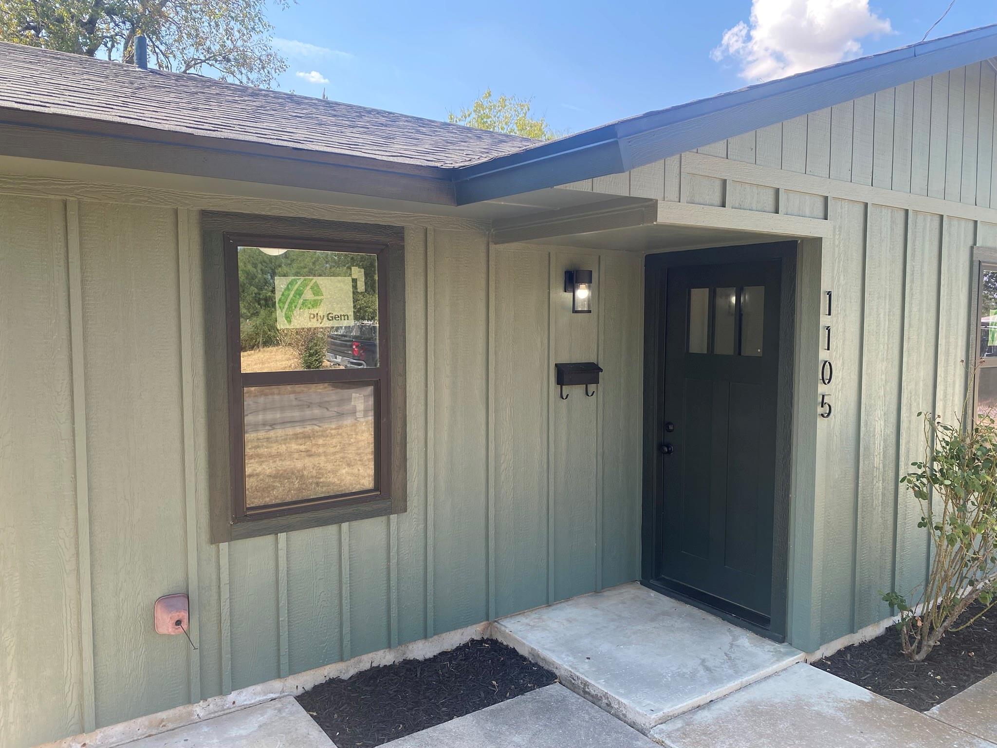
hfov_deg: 67.3
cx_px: 498
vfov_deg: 53.1
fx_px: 749
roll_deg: -0.2
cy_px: 374
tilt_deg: -5.0
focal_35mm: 26
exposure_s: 1/502
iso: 32
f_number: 1.8
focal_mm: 4.25
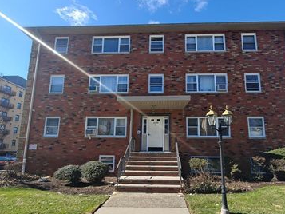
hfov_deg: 78.7
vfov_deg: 63.2
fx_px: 173
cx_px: 159
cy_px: 121
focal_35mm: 21
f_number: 2
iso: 50
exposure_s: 1/211
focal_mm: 2.3
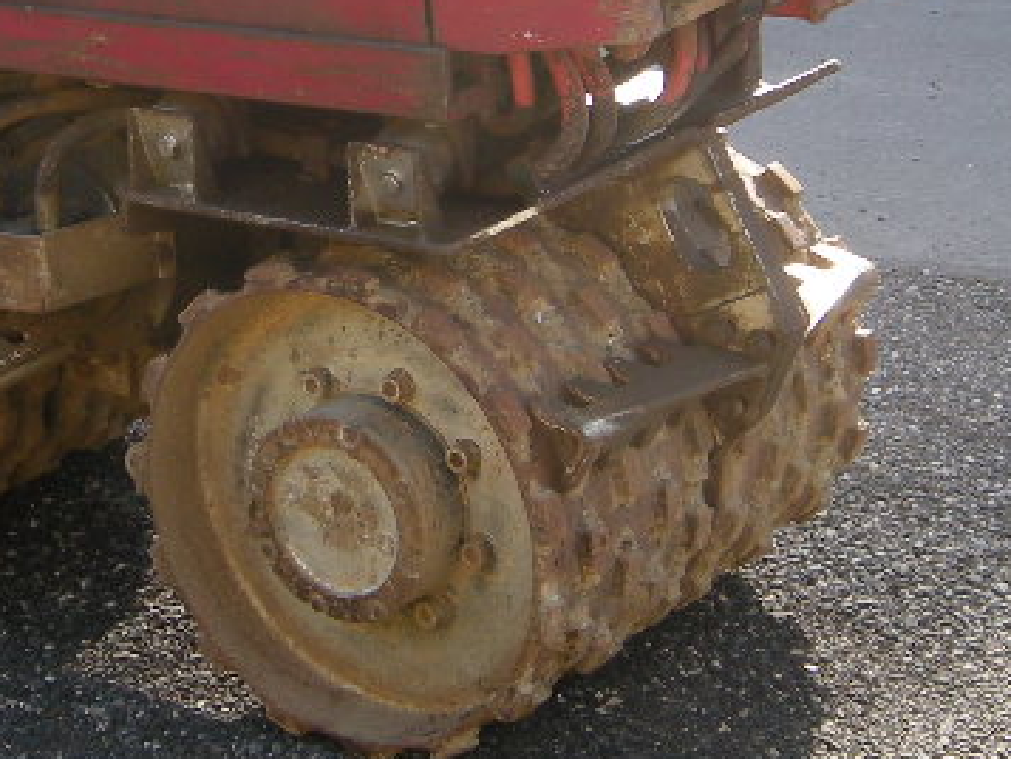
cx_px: 357
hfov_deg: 18.0
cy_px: 187
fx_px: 3185
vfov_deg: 13.5
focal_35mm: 109
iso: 64
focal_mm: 6.3
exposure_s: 1/106
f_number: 3.2
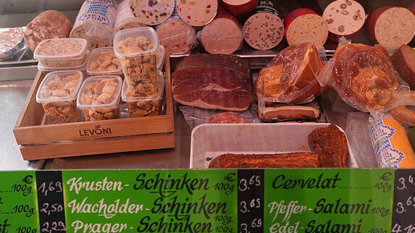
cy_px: 88
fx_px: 429
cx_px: 203
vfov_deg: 30.3
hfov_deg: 51.6
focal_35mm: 39
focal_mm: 35
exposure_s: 1/160
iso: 400
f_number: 4
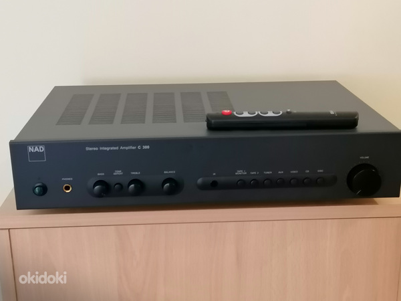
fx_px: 626
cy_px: 150
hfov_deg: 35.5
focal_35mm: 54
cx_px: 200
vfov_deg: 27.0
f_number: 1.8
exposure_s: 1/20
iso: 500
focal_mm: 4.75
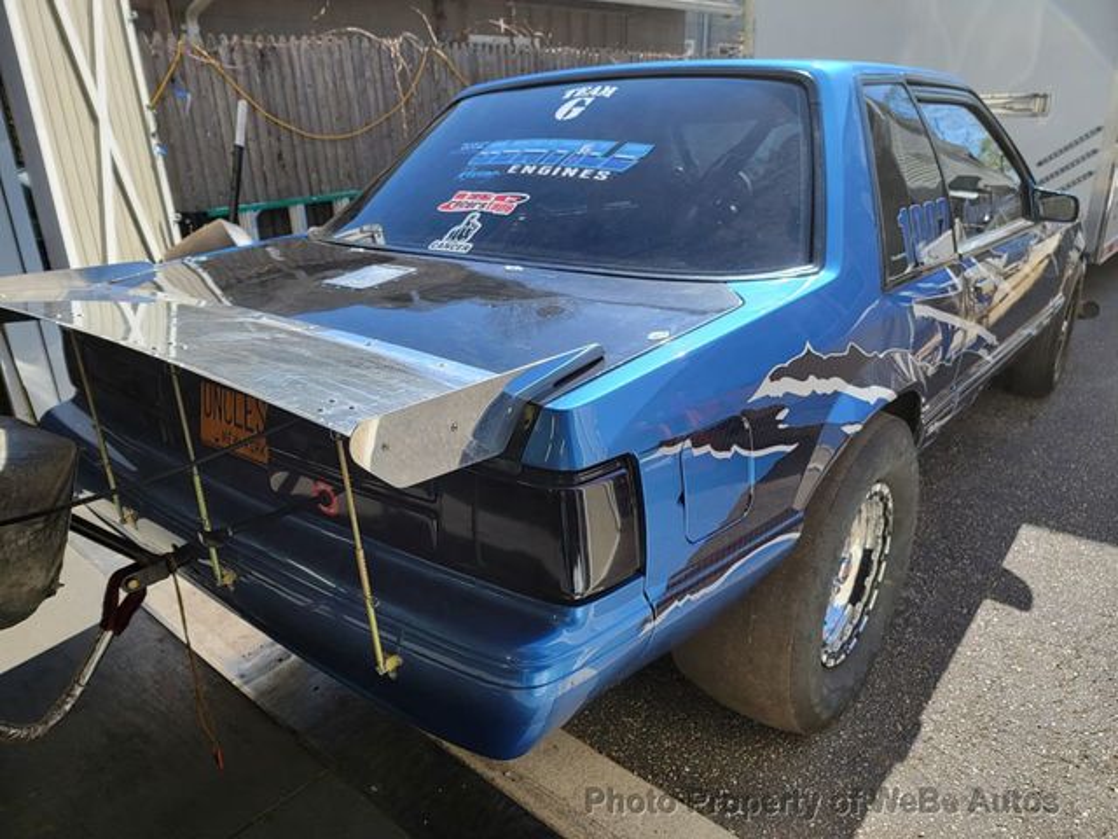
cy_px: 420
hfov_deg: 71.6
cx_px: 559
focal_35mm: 24
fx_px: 775
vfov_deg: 56.8
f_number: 1.8
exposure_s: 1/312
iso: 16
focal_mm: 6.7
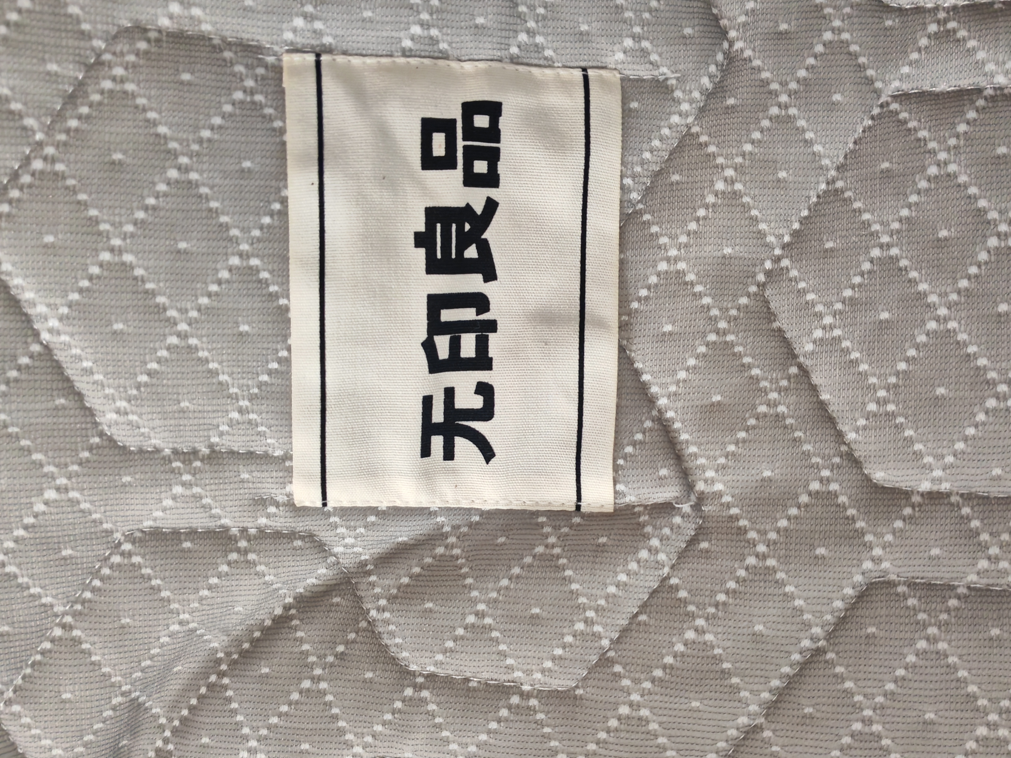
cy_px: 424
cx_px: 517
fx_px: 993
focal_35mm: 34
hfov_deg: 54.0
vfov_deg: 41.7
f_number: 1.95
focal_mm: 5.52
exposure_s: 1/33
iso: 1600
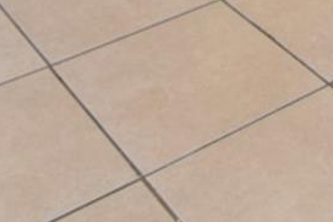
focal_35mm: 97
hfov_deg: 19.9
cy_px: -413
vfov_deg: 10.6
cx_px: 387
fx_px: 896
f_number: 5
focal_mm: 11
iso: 800
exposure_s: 1/100
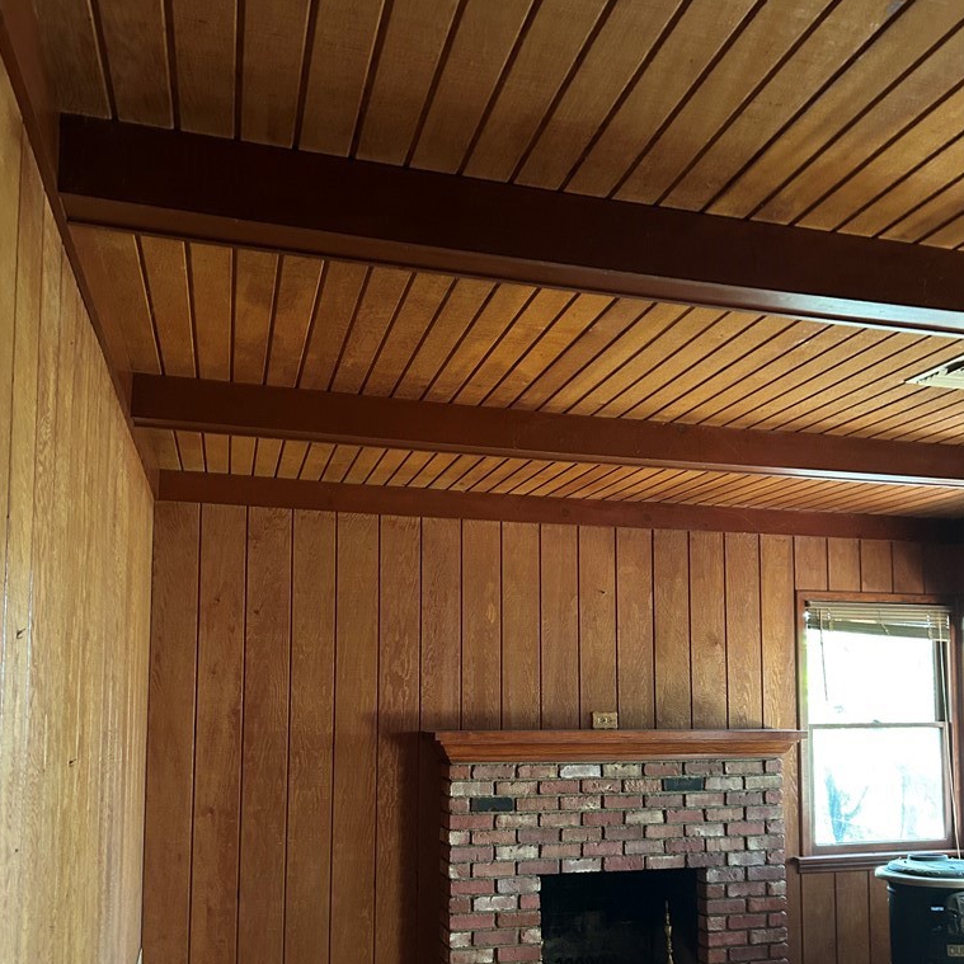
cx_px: 480
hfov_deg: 52.5
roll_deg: +1.4
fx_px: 977
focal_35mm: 31
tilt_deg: +6.5
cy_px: 622
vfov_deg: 51.8
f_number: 1.5
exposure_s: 1/32
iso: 640
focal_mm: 5.7
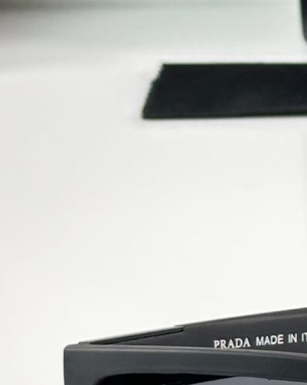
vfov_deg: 8.1
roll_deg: +1.3
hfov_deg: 6.4
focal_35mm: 239
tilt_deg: -16.9
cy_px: 160
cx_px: 418
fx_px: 2717
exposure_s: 1/50
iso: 80
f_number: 1.78
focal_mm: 6.86
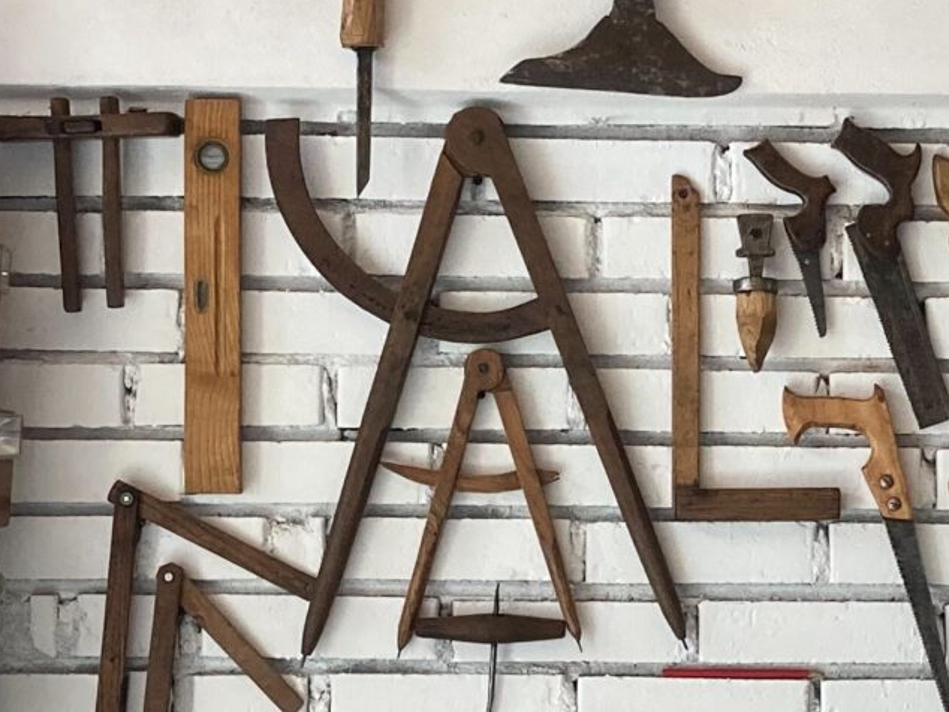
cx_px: 843
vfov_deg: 13.1
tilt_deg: +2.4
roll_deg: -0.9
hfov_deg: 17.2
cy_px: 461
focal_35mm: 113
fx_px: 3099
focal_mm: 3.99
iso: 80
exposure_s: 1/96
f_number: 1.8
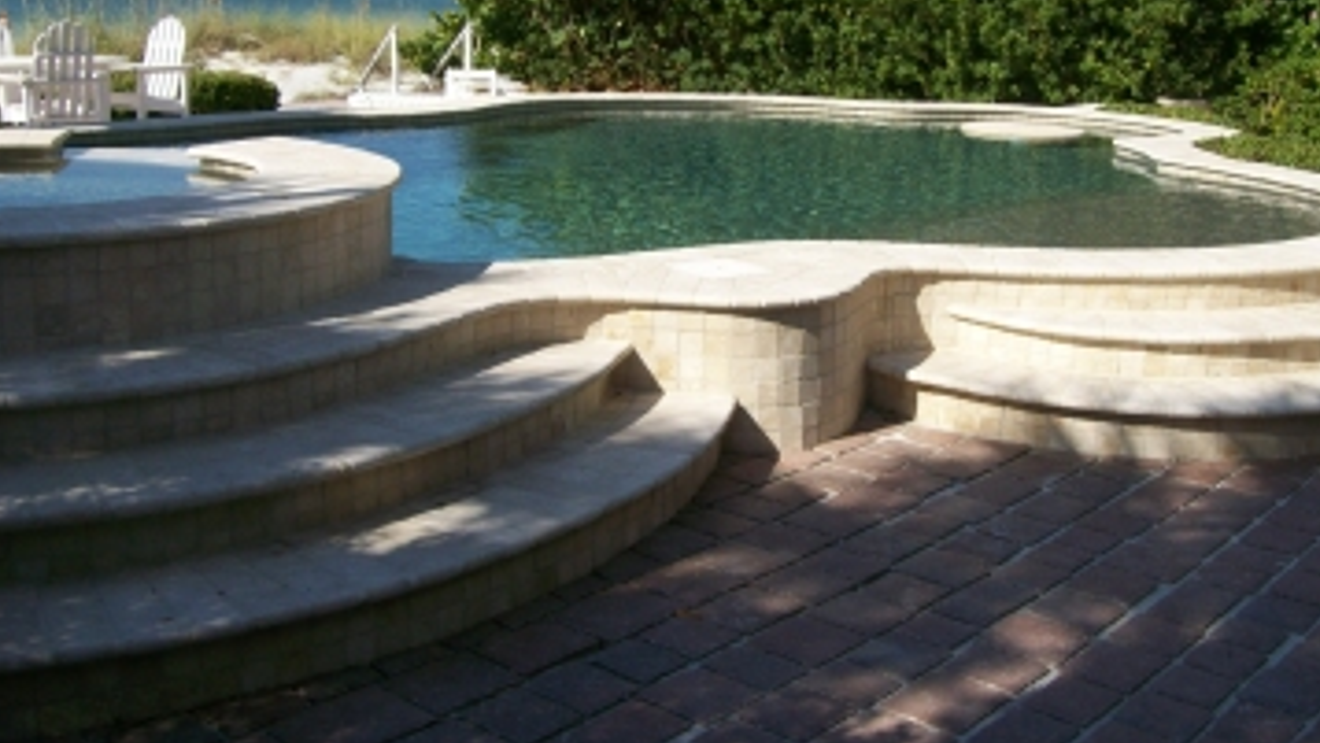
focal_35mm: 44
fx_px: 1540
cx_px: 710
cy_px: 262
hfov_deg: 46.3
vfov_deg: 27.0
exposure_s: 1/613
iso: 80
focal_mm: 6
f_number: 4.8
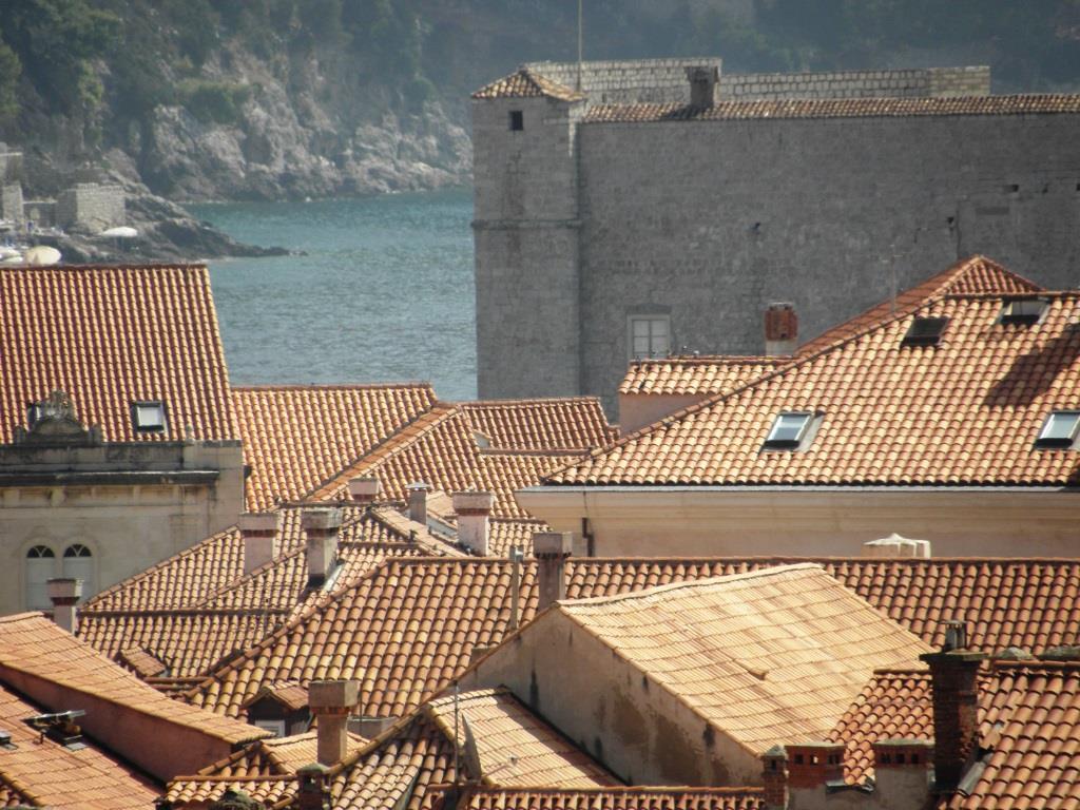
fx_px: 21091
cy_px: 405
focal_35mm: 676
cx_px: 540
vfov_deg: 2.2
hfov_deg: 2.9
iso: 80
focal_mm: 119.6
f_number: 5
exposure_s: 1/500
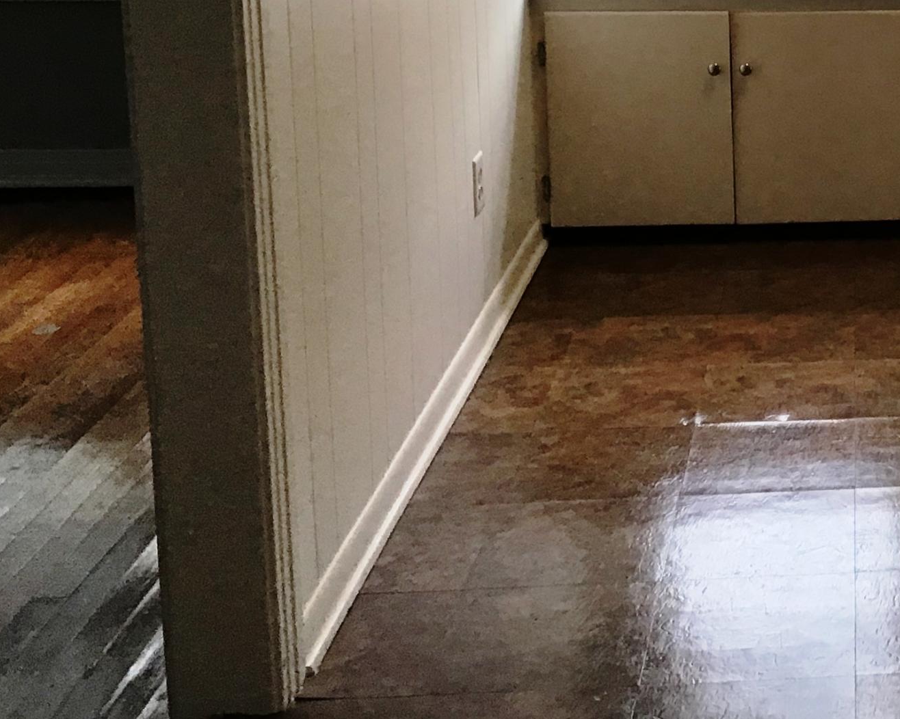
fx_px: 1837
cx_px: 934
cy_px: -30
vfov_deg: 21.3
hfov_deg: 25.9
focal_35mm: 69
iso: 32
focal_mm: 3.3
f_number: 2.4
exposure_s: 1/30
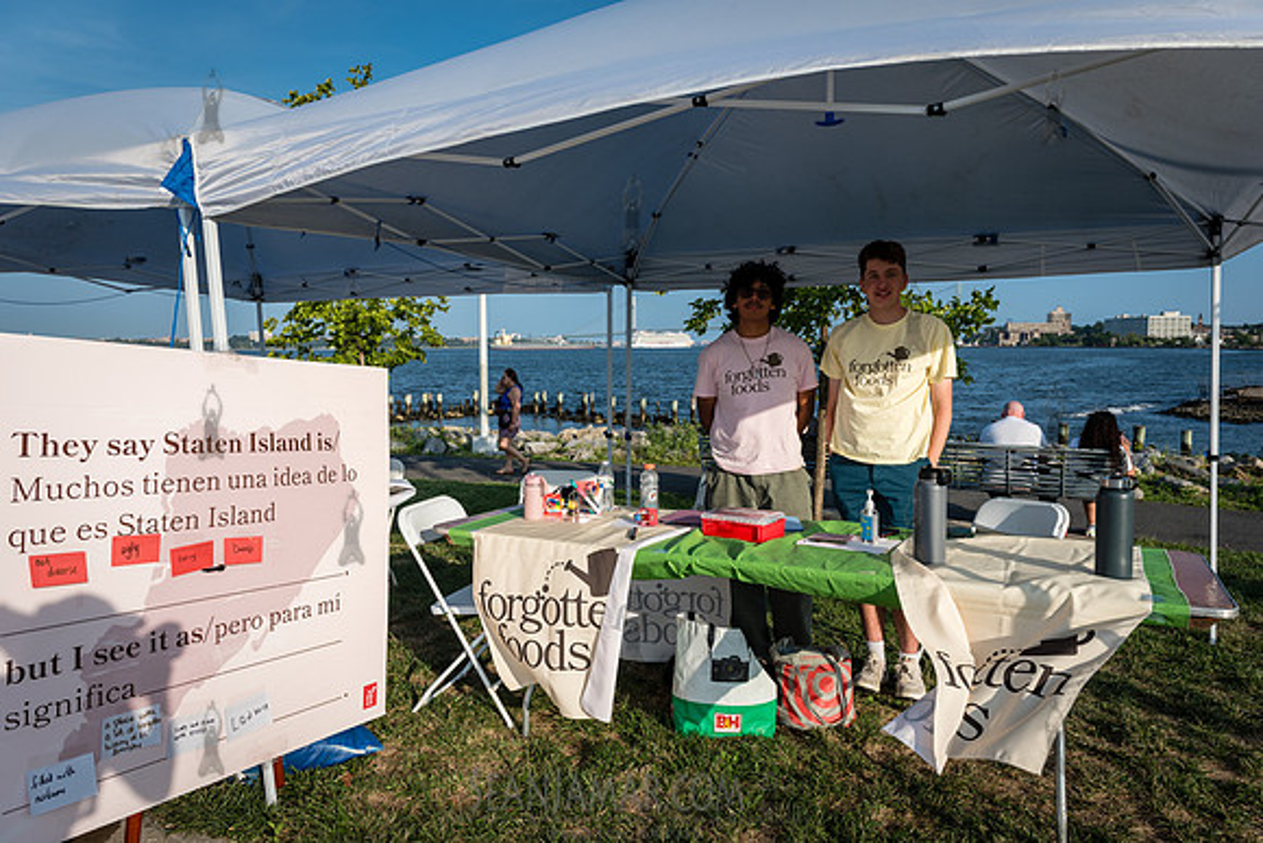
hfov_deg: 73.7
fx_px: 842
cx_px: 632
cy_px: 422
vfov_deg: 53.2
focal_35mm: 24
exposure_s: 1/1000
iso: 250
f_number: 5
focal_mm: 24
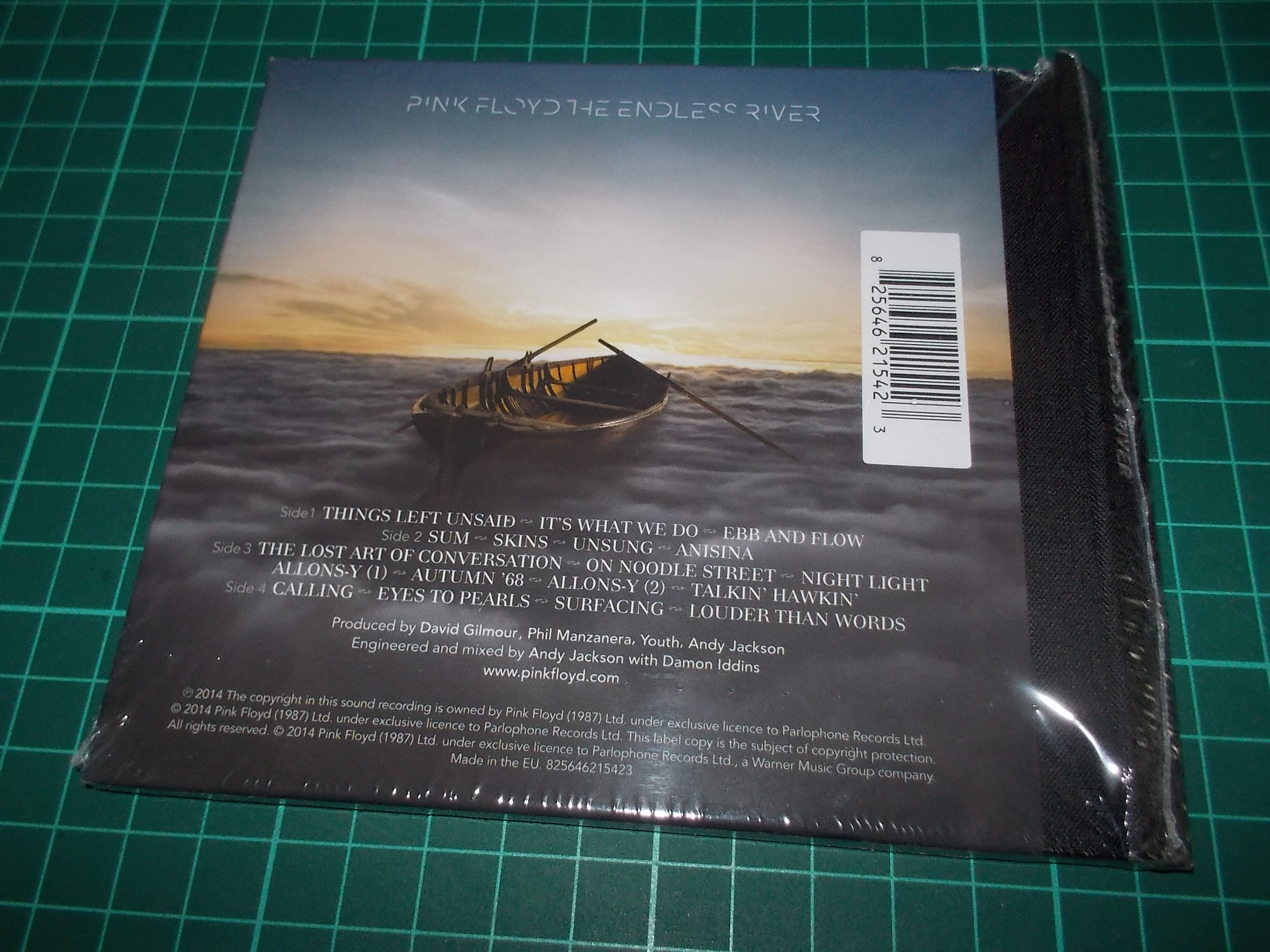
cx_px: 635
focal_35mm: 29
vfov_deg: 48.2
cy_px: 476
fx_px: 1064
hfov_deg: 61.7
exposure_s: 1/30
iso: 200
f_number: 3.3
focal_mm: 4.1
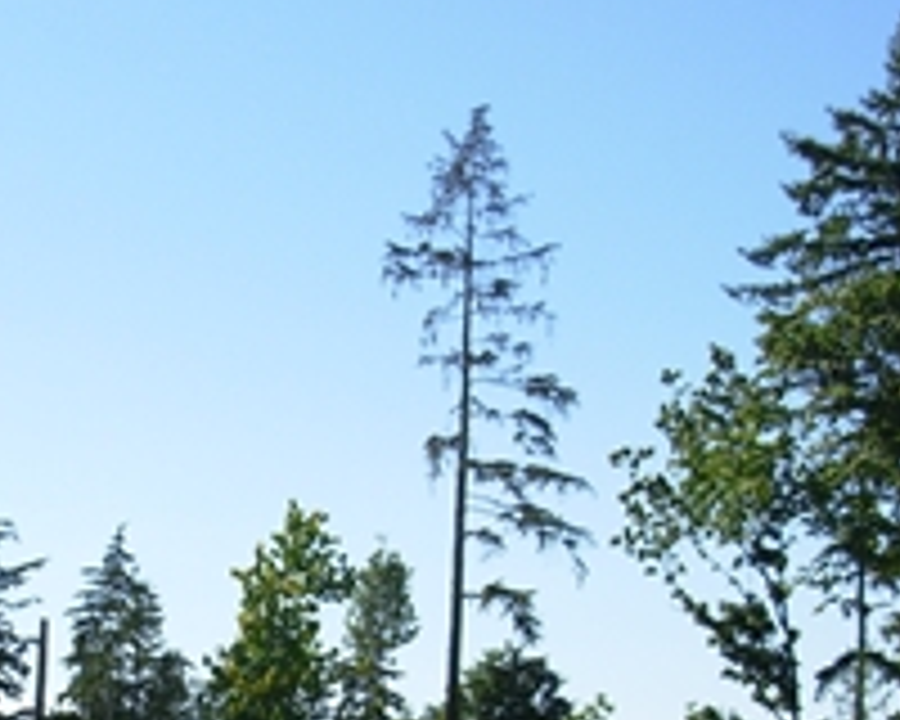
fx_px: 2371
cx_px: 112
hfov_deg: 21.1
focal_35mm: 89
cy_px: 774
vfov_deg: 16.8
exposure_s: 1/939
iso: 50
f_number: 2.9
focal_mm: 6.3
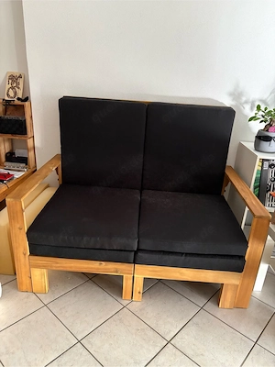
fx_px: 275
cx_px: 138
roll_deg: -3.5
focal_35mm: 26
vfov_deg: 67.3
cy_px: 184
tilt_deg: -21.8
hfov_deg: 53.1
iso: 500
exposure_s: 1/60
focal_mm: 5.96
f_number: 1.6
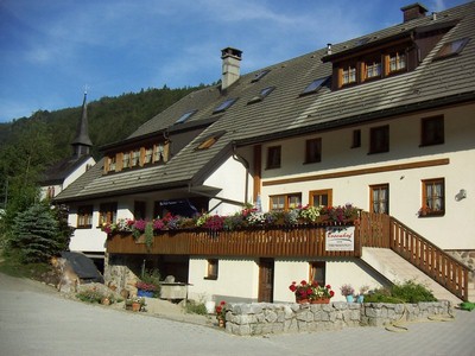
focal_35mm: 41
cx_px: 238
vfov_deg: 35.1
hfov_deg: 45.8
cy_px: 178
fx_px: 563
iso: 50
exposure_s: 1/200
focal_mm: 5.5
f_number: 6.7
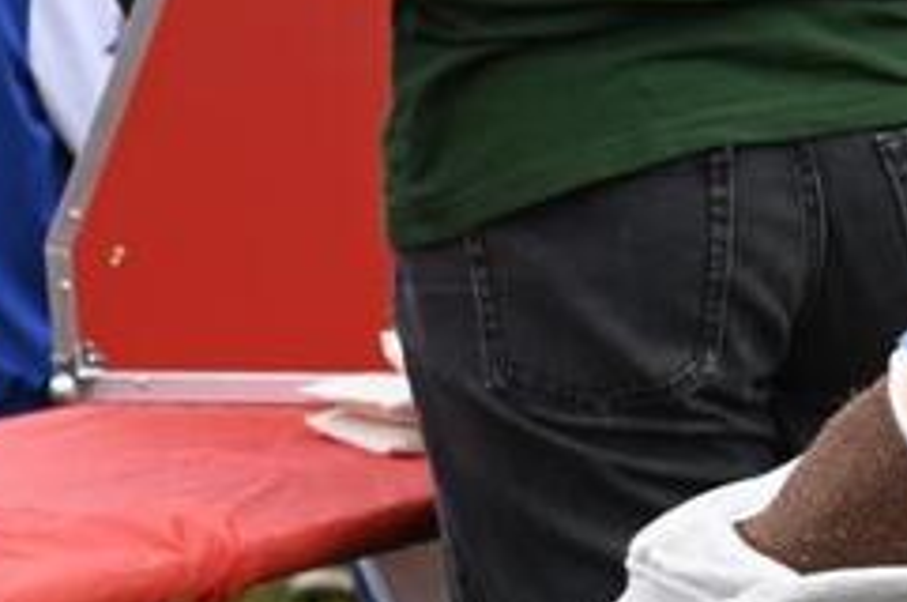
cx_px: 1509
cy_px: 664
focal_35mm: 255
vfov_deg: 5.4
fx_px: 6416
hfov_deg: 7.9
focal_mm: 62
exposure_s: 1/160
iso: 100
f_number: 6.3
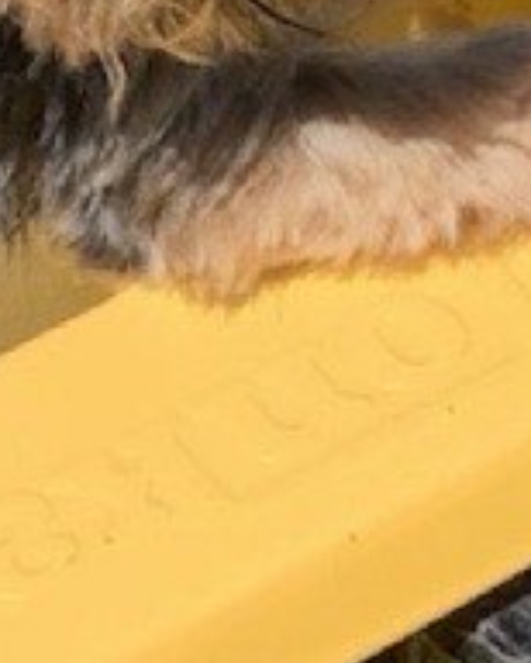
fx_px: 3628
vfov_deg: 10.4
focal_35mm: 185
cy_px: 318
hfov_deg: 8.3
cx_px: 55
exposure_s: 1/1250
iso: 25
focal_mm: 4.25
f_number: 1.8
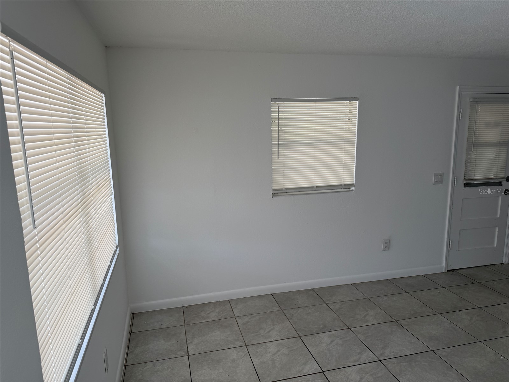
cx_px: 254
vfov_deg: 56.8
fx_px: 353
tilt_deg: -9.7
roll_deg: +2.3
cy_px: 191
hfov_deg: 71.6
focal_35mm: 24
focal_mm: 6.76
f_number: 1.78
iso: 80
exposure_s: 1/233
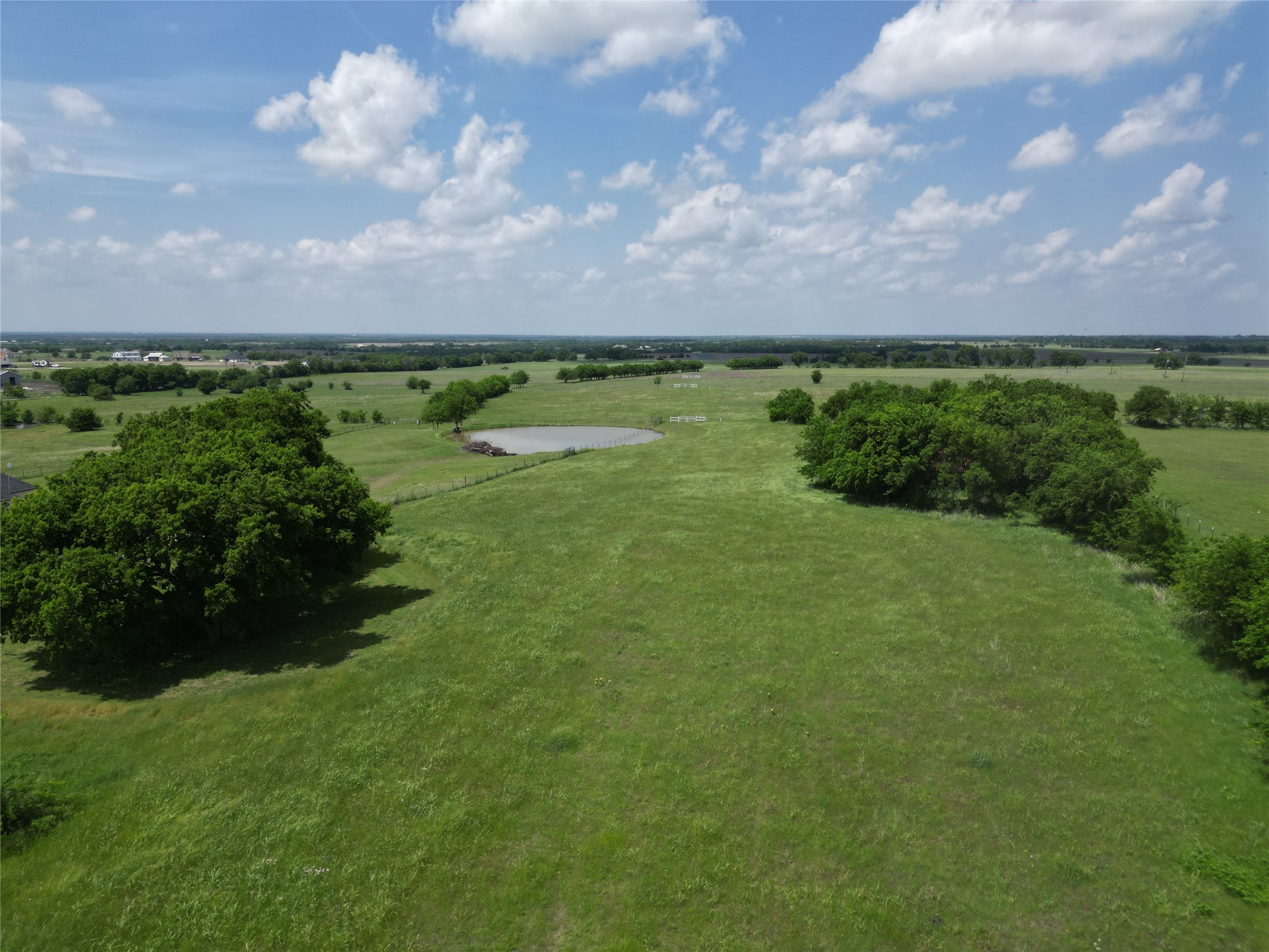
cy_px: 476
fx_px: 880
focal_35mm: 24
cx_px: 634
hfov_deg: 71.6
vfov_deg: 56.8
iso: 100
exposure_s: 1/3200
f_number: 1.7
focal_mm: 6.72
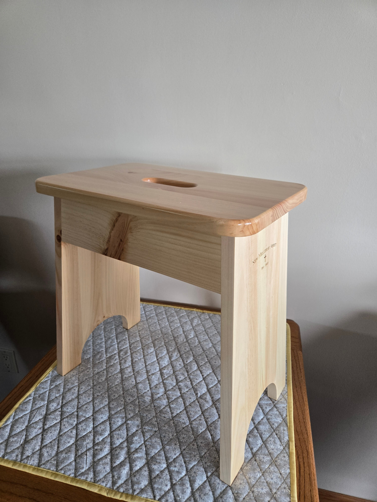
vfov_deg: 73.9
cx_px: 188
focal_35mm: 23
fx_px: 334
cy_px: 251
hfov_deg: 58.9
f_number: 1.8
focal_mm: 5.4
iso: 320
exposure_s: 1/120
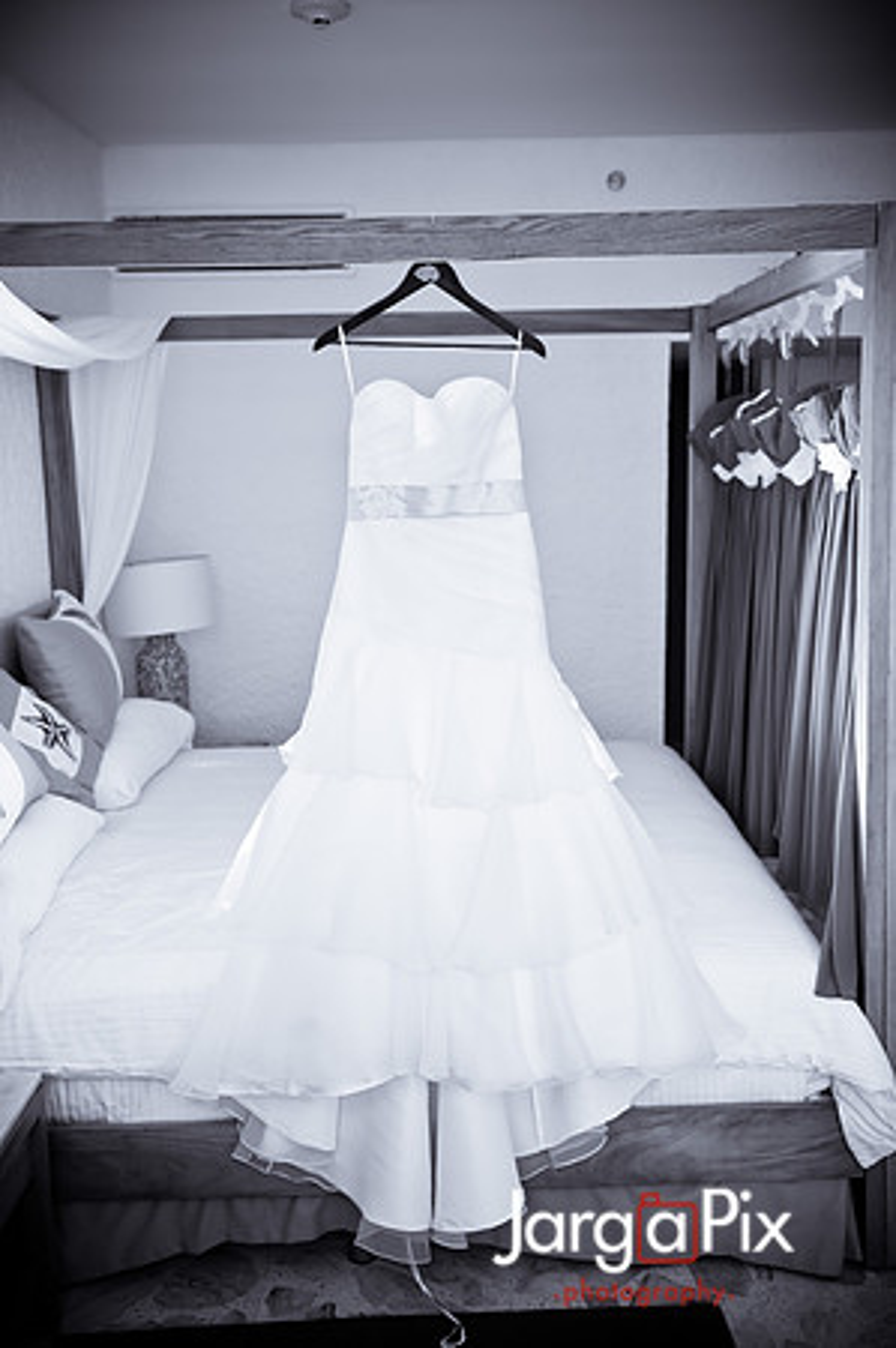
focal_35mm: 36
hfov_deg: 36.8
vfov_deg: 53.2
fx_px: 1347
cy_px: 674
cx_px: 448
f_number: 3.2
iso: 200
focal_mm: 36
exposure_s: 1/125
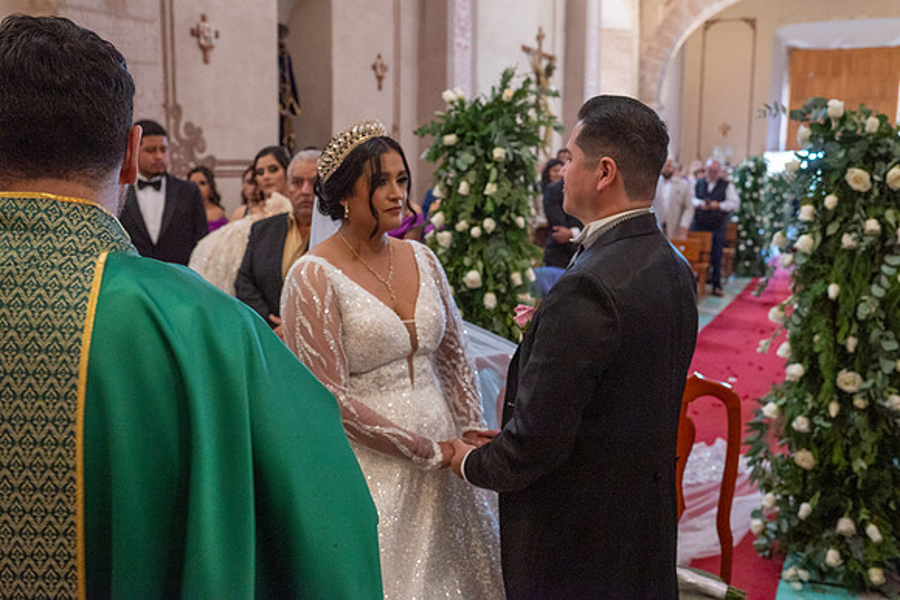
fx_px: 875
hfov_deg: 54.4
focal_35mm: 35
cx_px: 450
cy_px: 300
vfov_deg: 37.9
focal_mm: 35
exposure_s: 1/100
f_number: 5
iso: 2500
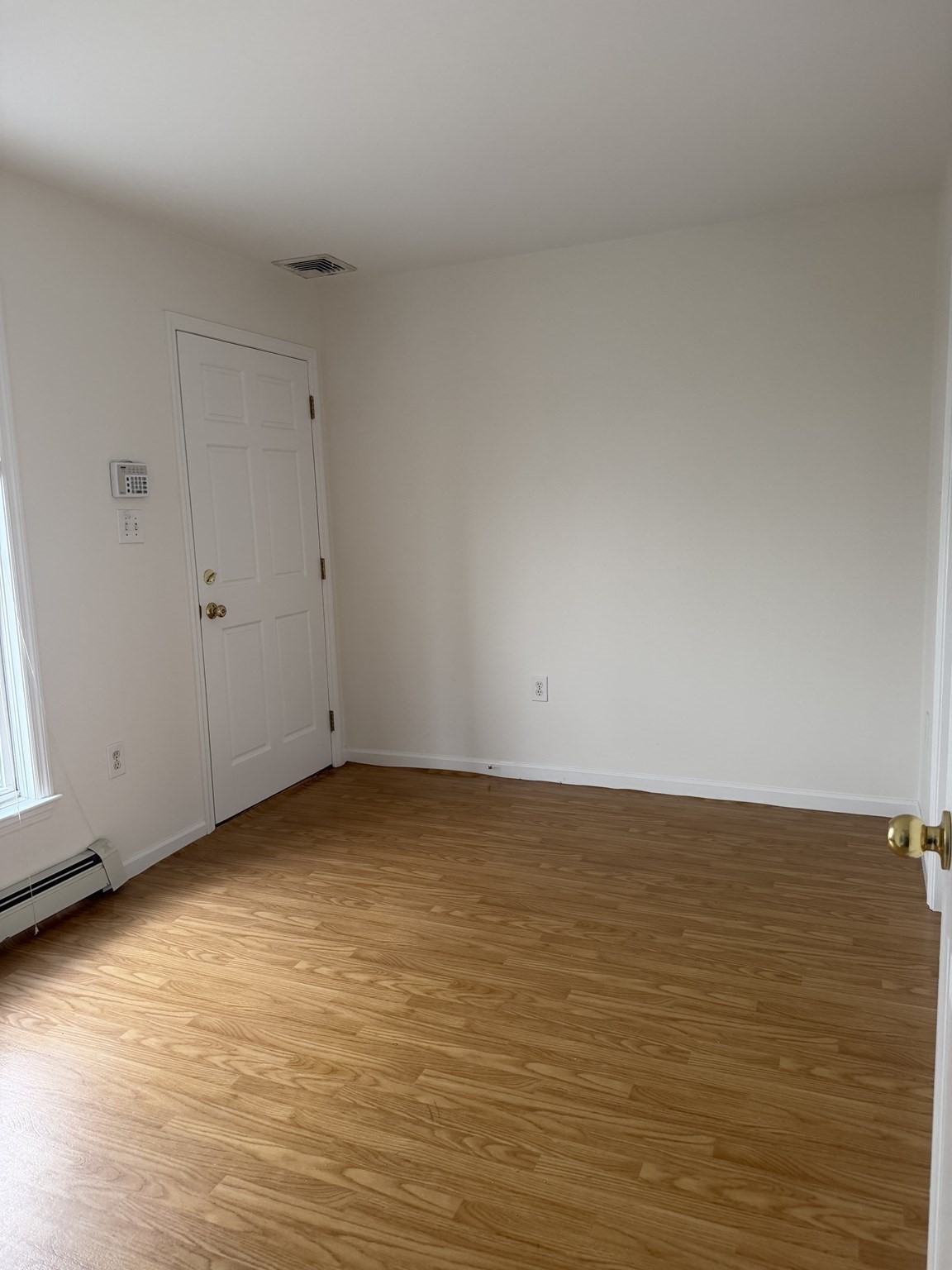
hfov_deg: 56.8
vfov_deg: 71.6
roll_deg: +1.6
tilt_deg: -8.2
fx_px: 880
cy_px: 635
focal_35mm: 24
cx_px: 476
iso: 200
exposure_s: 1/121
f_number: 1.78
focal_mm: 6.76
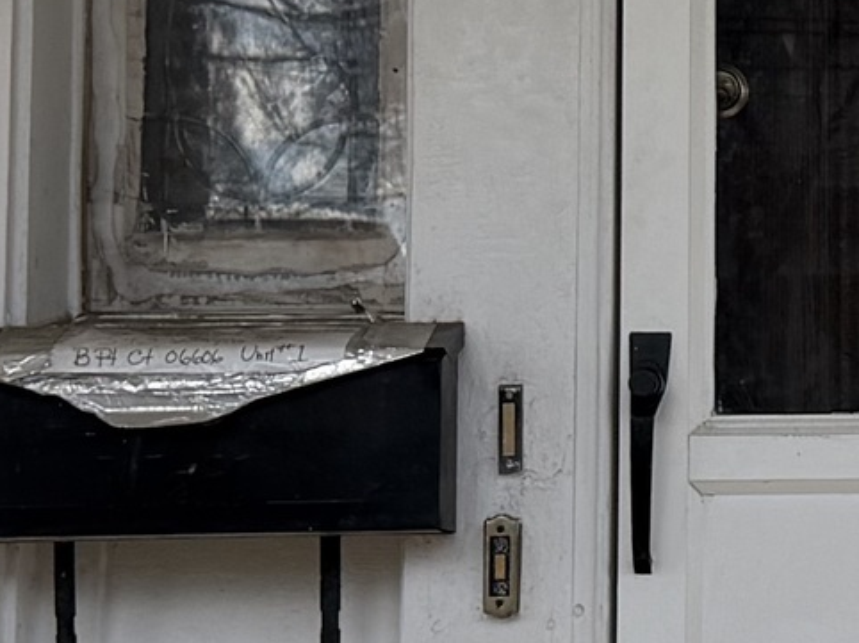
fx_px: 3795
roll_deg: +0.1
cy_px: 205
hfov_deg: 12.4
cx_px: 1205
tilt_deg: +6.4
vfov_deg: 9.7
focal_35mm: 153
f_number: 1.78
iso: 80
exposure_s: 1/2801
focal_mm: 6.76
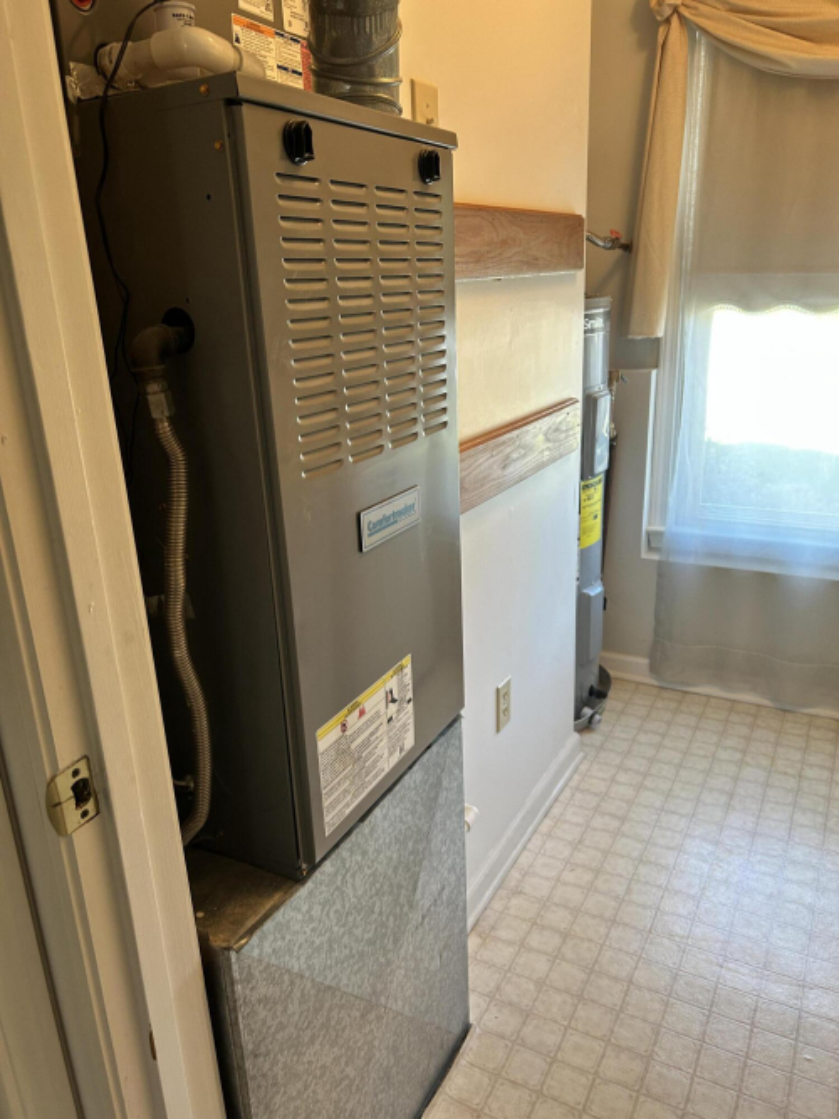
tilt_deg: -18.1
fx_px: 840
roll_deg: +2.1
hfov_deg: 53.0
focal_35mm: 26
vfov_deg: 67.3
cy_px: 560
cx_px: 420
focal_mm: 5.7
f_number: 1.5
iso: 125
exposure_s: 1/60
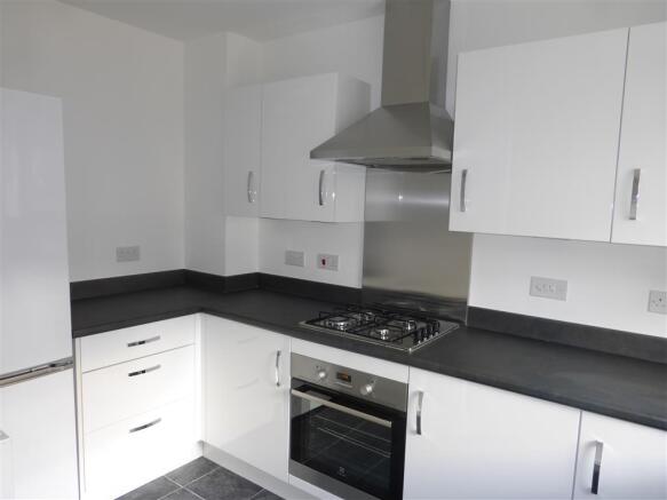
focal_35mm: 24
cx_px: 334
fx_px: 462
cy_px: 250
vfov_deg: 56.8
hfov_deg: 71.6
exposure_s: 1/20
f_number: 3.3
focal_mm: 4.3
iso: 100
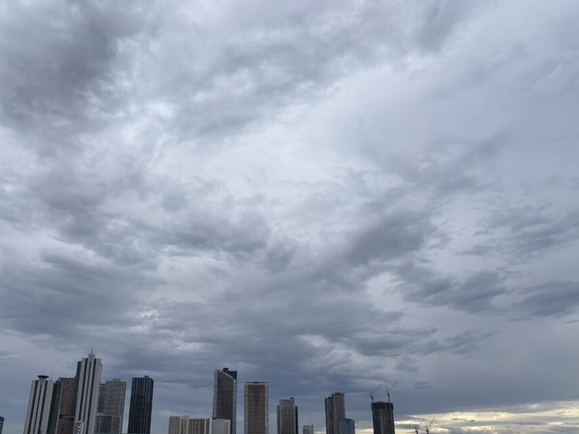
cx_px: 249
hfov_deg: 58.1
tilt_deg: +19.3
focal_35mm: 31
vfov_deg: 45.3
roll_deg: +0.1
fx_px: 518
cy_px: 245
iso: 50
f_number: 1.6
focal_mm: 5.96
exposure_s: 1/884
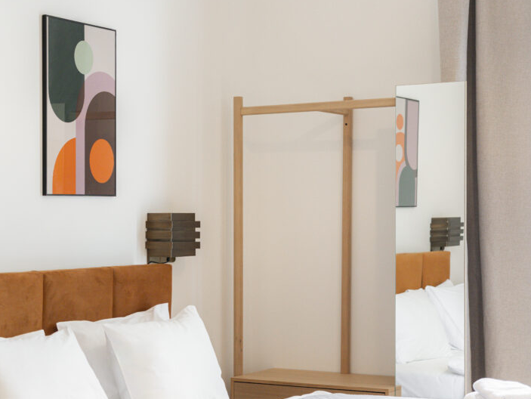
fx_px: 1182
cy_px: 230
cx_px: 150
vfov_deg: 19.1
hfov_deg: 25.1
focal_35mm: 77
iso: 1000
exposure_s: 1/80
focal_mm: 55
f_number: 4
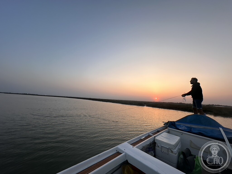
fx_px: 94
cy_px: 87
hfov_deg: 102.1
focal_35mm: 14
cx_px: 116
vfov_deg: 85.7
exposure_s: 1/711
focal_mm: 2.22
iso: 40
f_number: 2.2
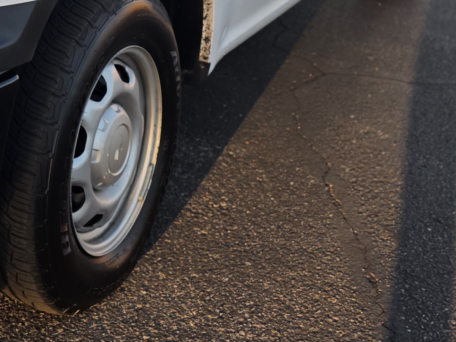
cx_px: -65
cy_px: -55
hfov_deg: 25.4
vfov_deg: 19.9
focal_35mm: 70
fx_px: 922
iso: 80
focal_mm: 6.25
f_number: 1.7
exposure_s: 1/1297
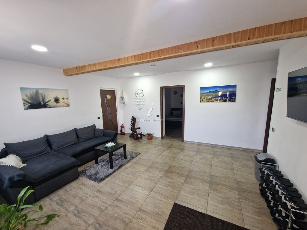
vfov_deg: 89.9
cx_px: 154
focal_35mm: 13
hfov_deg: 106.2
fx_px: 115
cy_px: 115
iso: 200
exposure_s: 1/50
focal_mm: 2.2
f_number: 2.2
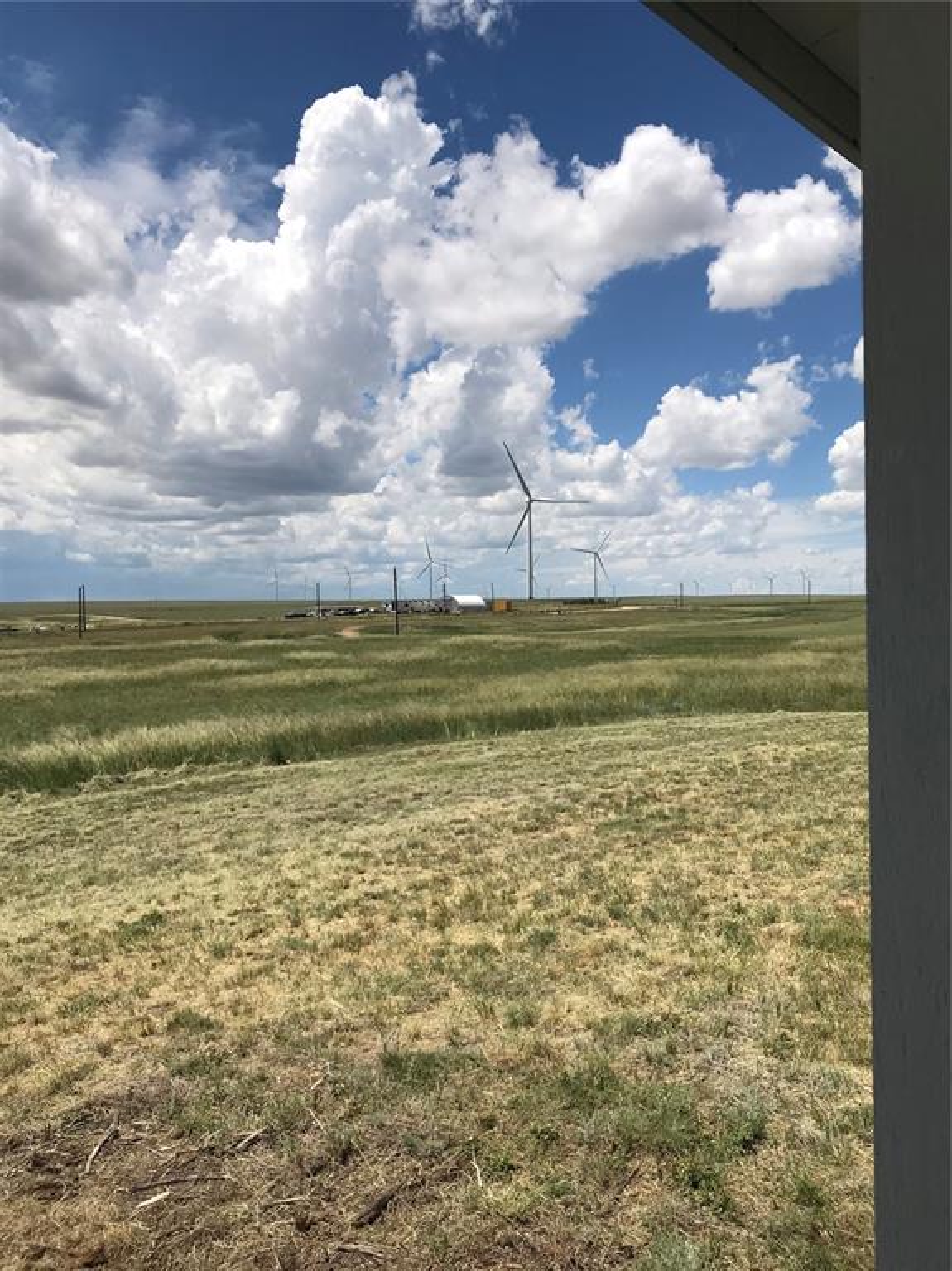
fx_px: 1028
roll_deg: +0.4
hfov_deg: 49.7
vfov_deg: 63.5
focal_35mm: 28
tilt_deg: +0.1
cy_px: 636
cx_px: 476
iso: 25
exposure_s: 1/5650
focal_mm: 3.99
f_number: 1.8
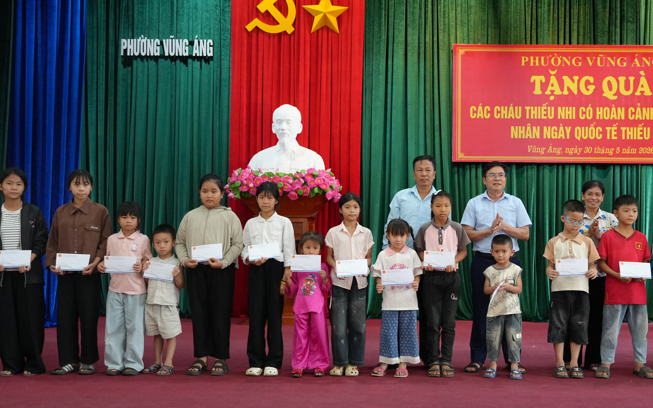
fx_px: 730
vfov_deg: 31.2
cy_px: 226
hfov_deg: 47.7
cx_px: 411
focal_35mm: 41
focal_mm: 20
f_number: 4
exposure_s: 1/160
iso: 2000
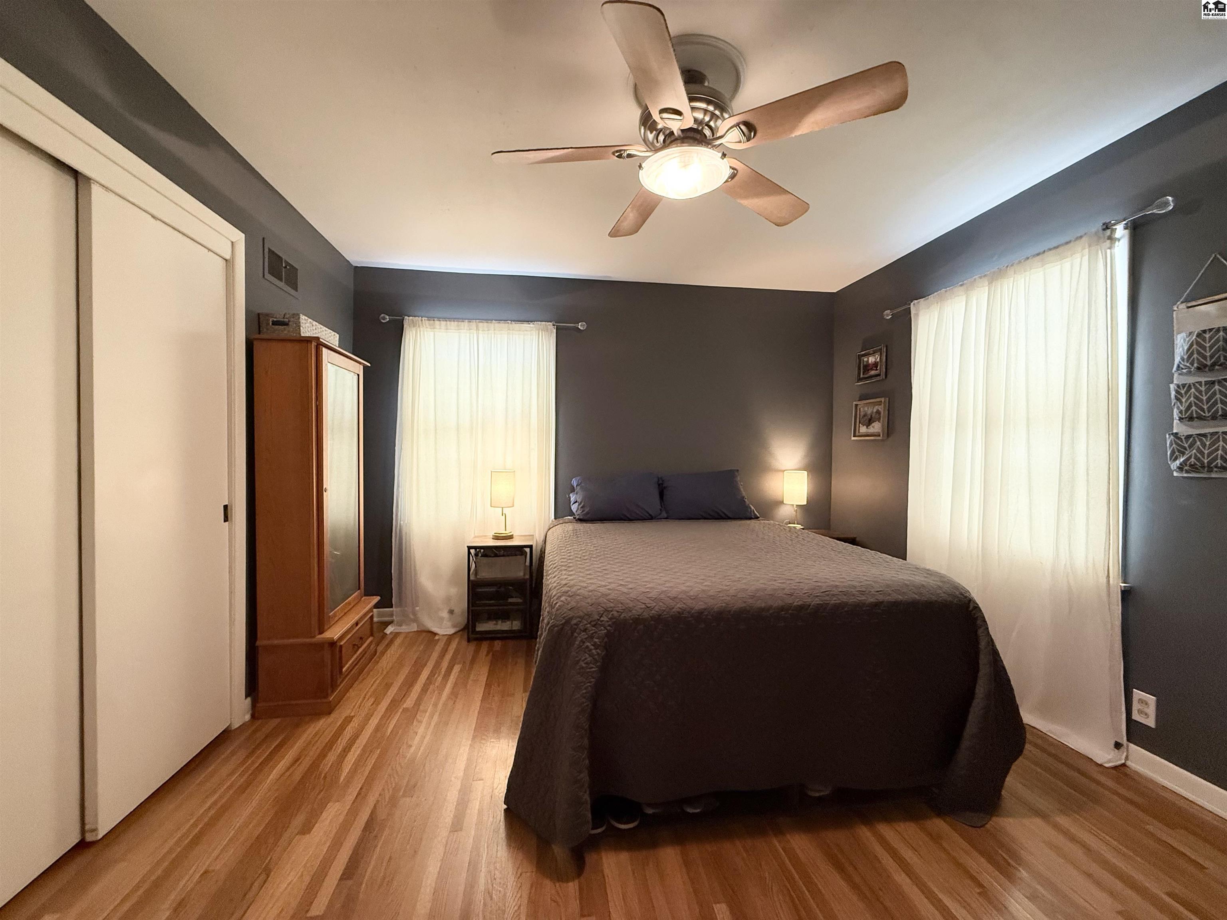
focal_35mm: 14
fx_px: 496
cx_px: 614
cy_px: 460
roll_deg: -0.6
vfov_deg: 85.7
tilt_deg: -1.2
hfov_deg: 102.1
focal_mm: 2.22
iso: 320
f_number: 2.2
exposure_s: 1/60
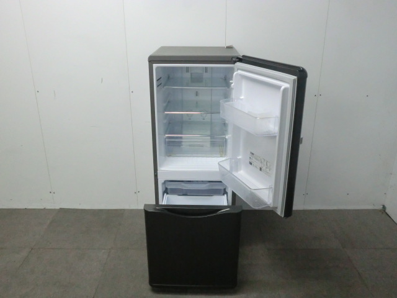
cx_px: 198
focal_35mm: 32
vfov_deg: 44.2
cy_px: 149
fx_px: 367
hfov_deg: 56.8
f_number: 3.5
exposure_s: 1/60
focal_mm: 5.8
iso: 500
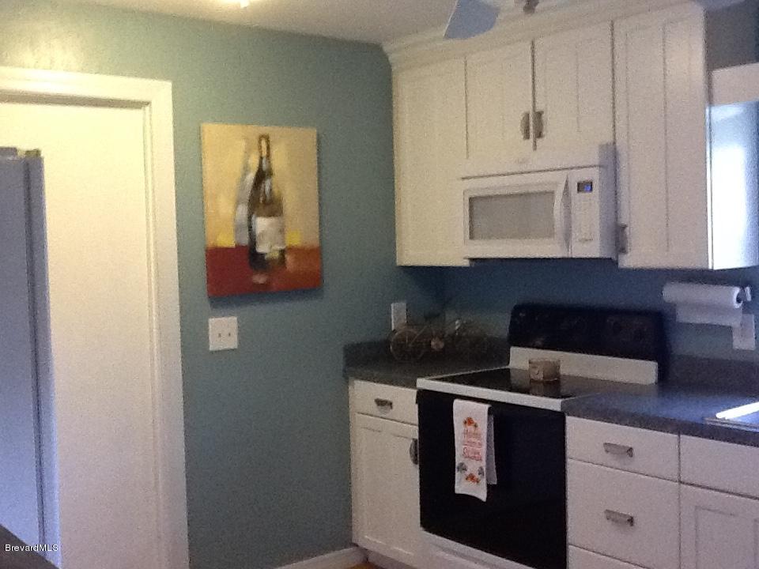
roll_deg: +0.6
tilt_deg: -2.4
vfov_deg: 32.9
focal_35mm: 44
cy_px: 284
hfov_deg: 42.9
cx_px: 380
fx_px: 965
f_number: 2.4
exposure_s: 1/30
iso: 250
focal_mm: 2.03
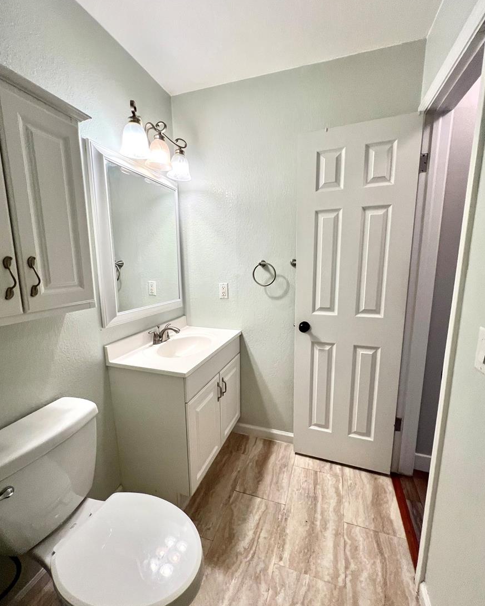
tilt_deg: -11.3
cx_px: 241
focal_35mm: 14
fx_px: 251
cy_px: 310
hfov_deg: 88.0
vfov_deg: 100.7
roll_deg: +0.5
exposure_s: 1/120
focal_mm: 1.57
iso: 100
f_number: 1.8
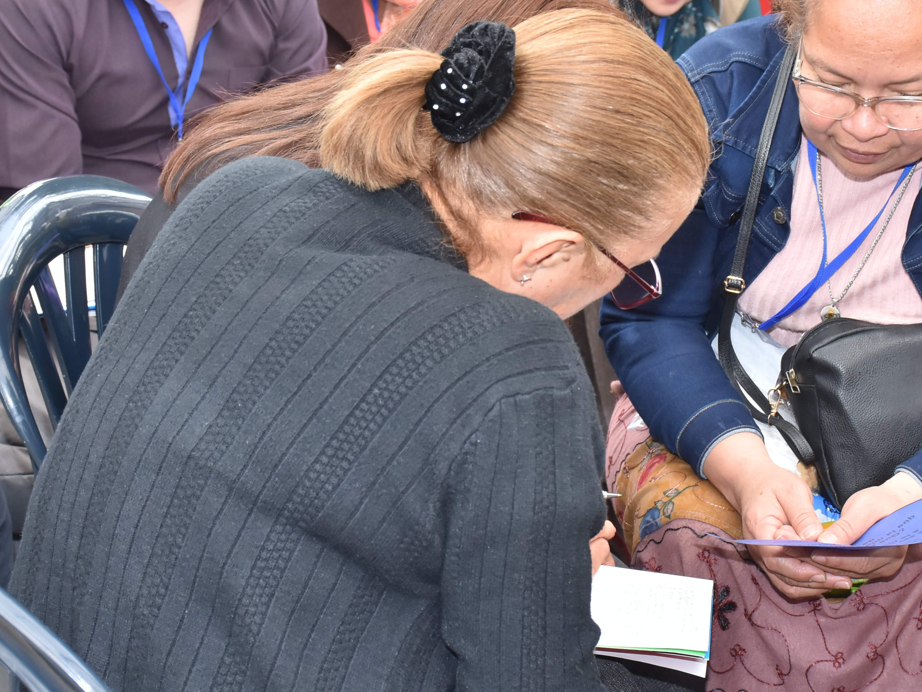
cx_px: 605
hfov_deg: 22.2
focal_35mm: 88
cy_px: 288
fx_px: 2344
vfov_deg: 16.8
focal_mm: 38
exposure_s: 1/160
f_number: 7.1
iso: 400
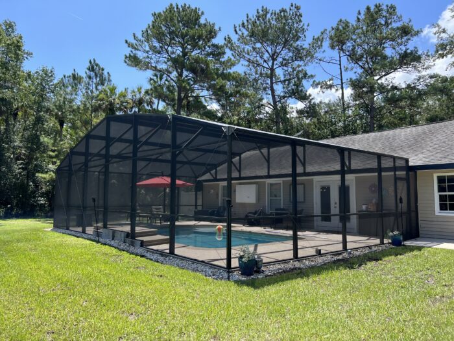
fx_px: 341
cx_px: 227
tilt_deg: +4.5
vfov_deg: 53.1
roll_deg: -0.4
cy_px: 170
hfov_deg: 67.3
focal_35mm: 26
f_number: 1.5
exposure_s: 1/1698
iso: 50
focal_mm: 5.7
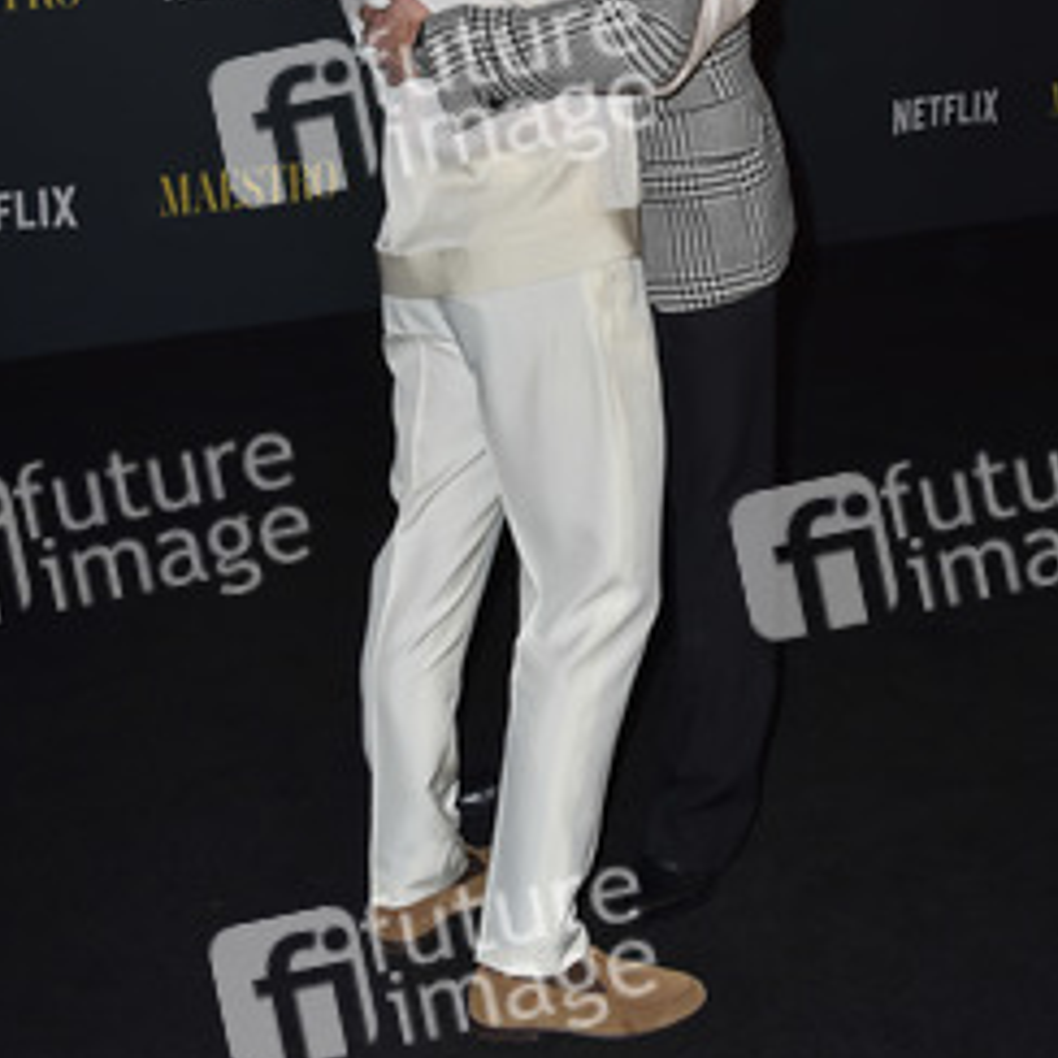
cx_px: 562
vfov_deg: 31.8
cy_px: 321
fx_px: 1833
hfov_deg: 32.2
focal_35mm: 53
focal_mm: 38
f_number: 6.3
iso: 320
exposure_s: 1/250
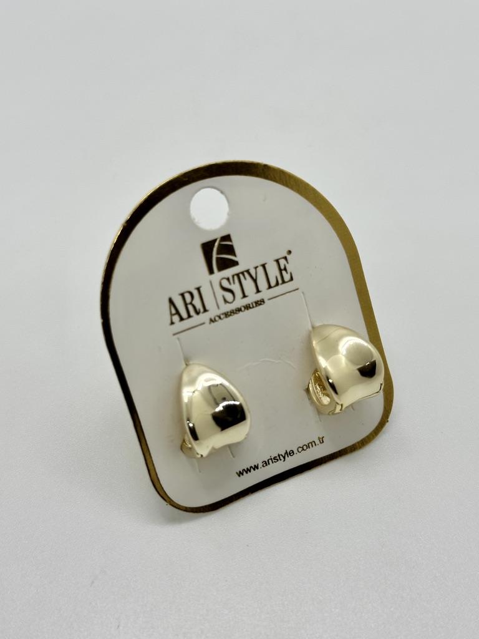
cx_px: 240
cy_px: 320
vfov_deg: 39.7
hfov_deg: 30.3
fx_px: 886
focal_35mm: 48
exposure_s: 1/218
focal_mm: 6.86
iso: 50
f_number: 1.78
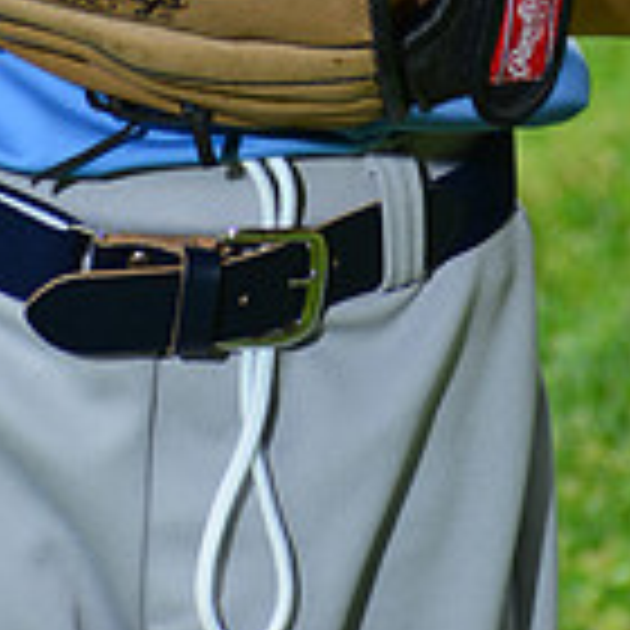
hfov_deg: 2.7
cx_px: 389
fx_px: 13446
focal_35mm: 653
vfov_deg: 2.7
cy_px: -621
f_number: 10
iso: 160
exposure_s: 1/200
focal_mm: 185
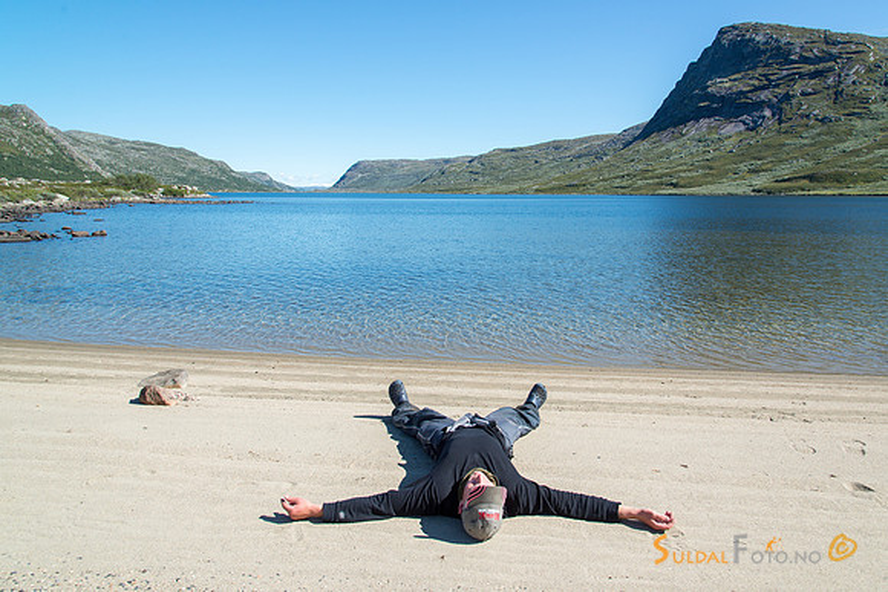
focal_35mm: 25
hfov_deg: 70.8
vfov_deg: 50.8
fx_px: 624
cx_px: 462
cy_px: 288
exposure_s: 1/500
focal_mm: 24
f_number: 9
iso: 200
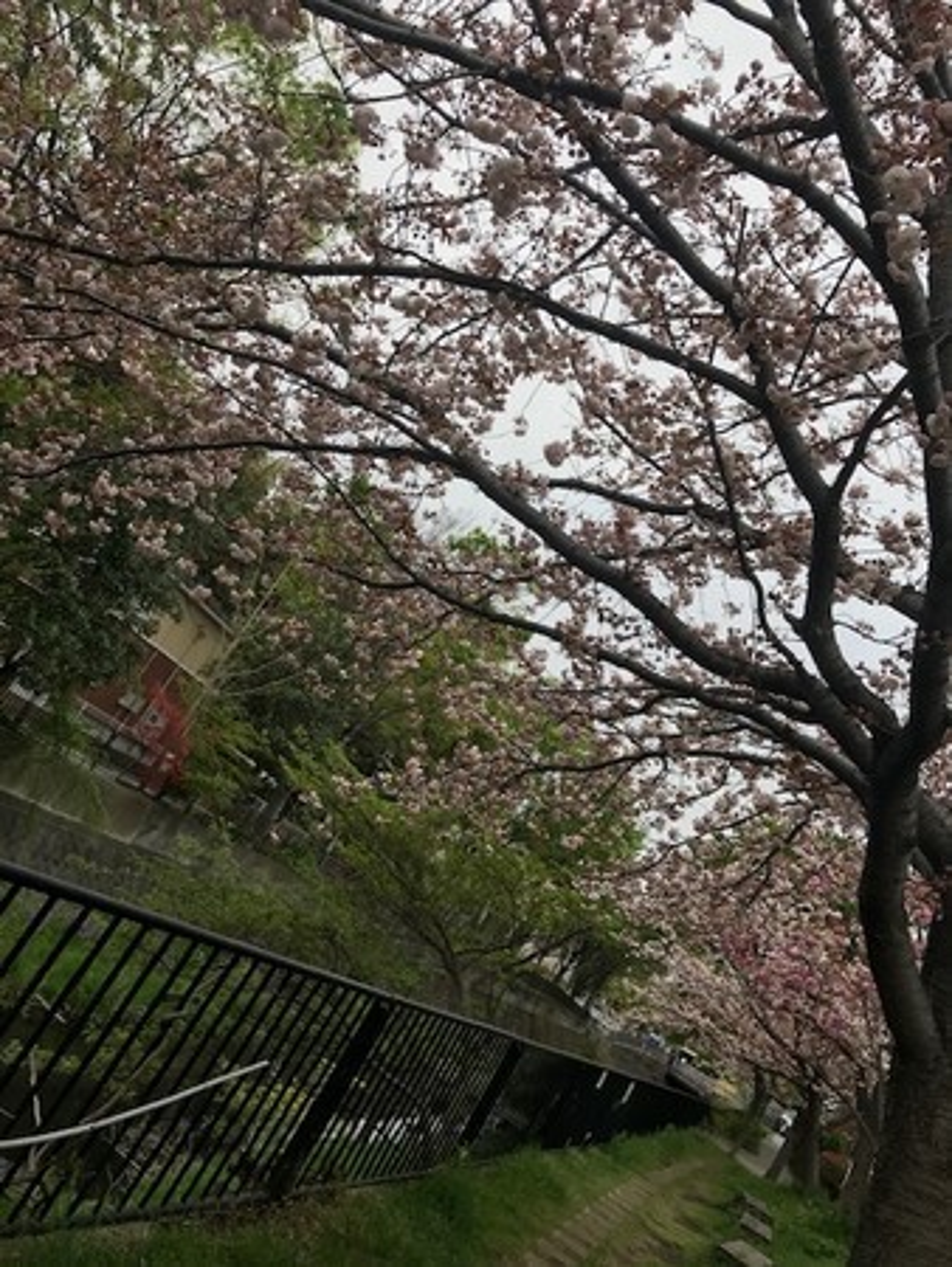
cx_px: 476
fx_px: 1026
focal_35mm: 28
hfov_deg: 49.8
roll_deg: -29.2
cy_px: 634
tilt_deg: +14.3
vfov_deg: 63.4
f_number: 1.8
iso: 20
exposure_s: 1/120
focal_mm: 3.99
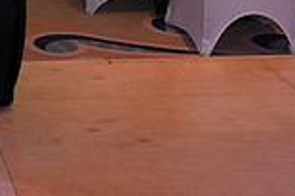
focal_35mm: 120
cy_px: -69
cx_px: -177
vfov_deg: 11.1
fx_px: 982
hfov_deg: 15.5
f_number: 7.1
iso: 2000
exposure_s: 1/250
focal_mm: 32
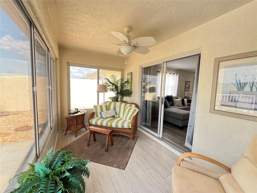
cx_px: 128
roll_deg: -2.2
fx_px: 97
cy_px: 96
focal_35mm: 13
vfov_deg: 89.9
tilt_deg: -5.6
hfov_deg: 106.2
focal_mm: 1.57
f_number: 1.8
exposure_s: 1/99
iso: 80
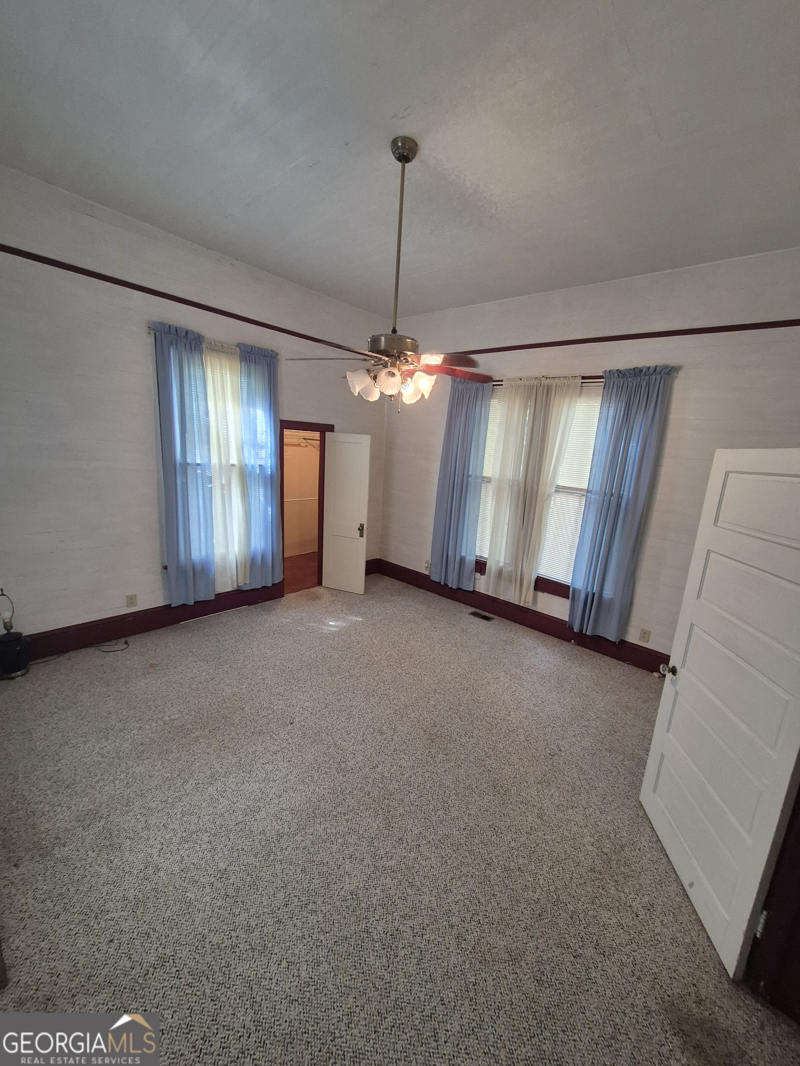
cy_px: 533
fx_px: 401
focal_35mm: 13
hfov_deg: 89.9
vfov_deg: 106.2
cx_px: 400
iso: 400
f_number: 2.2
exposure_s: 1/60
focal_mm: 1.74
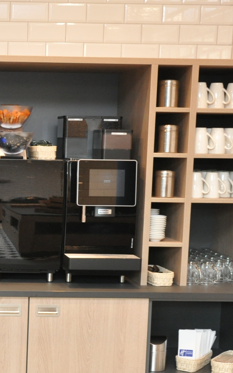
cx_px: -82
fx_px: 875
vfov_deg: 23.9
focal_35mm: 86
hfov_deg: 14.4
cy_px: 257
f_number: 6.3
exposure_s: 1/40
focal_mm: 25
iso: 800
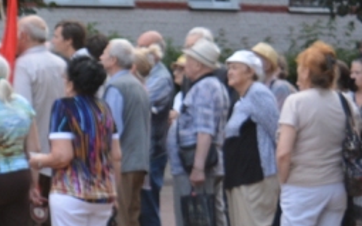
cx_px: -257
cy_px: 56
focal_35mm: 209
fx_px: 2061
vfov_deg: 6.3
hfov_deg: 9.6
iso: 400
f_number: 4.8
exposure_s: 1/100
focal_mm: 34
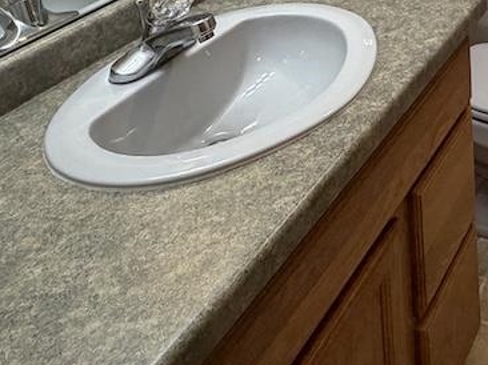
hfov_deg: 34.0
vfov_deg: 22.7
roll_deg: +2.0
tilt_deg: -6.6
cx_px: 532
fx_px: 690
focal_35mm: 49
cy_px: -216
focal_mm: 2.22
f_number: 2.2
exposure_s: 1/120
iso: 250
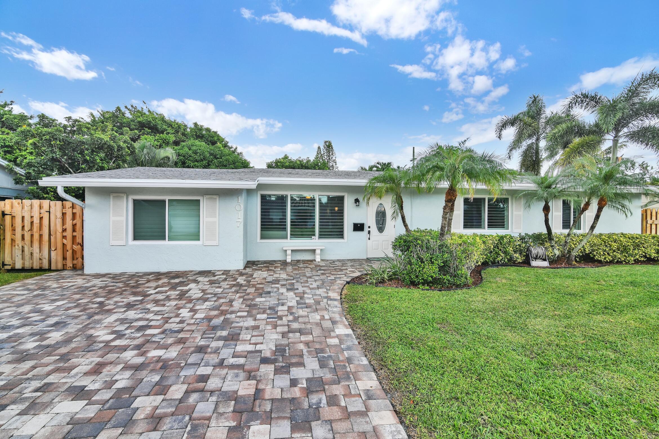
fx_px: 293
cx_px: 330
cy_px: 220
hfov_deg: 96.7
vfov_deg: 73.7
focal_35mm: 16
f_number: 11
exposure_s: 1/250
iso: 200
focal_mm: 16
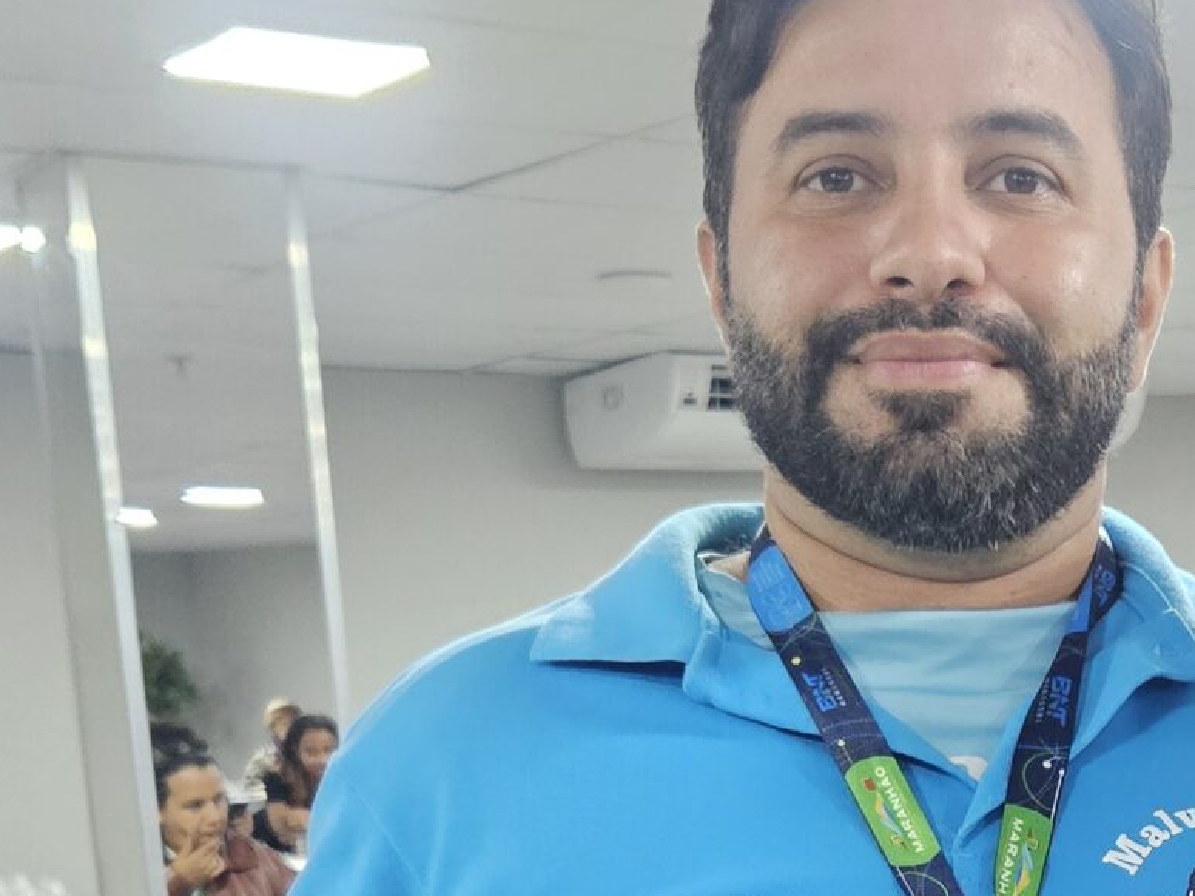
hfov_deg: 24.3
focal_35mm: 76
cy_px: 1189
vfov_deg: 18.0
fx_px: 2623
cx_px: 1235
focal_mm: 5.4
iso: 1000
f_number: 1.8
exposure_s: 1/120
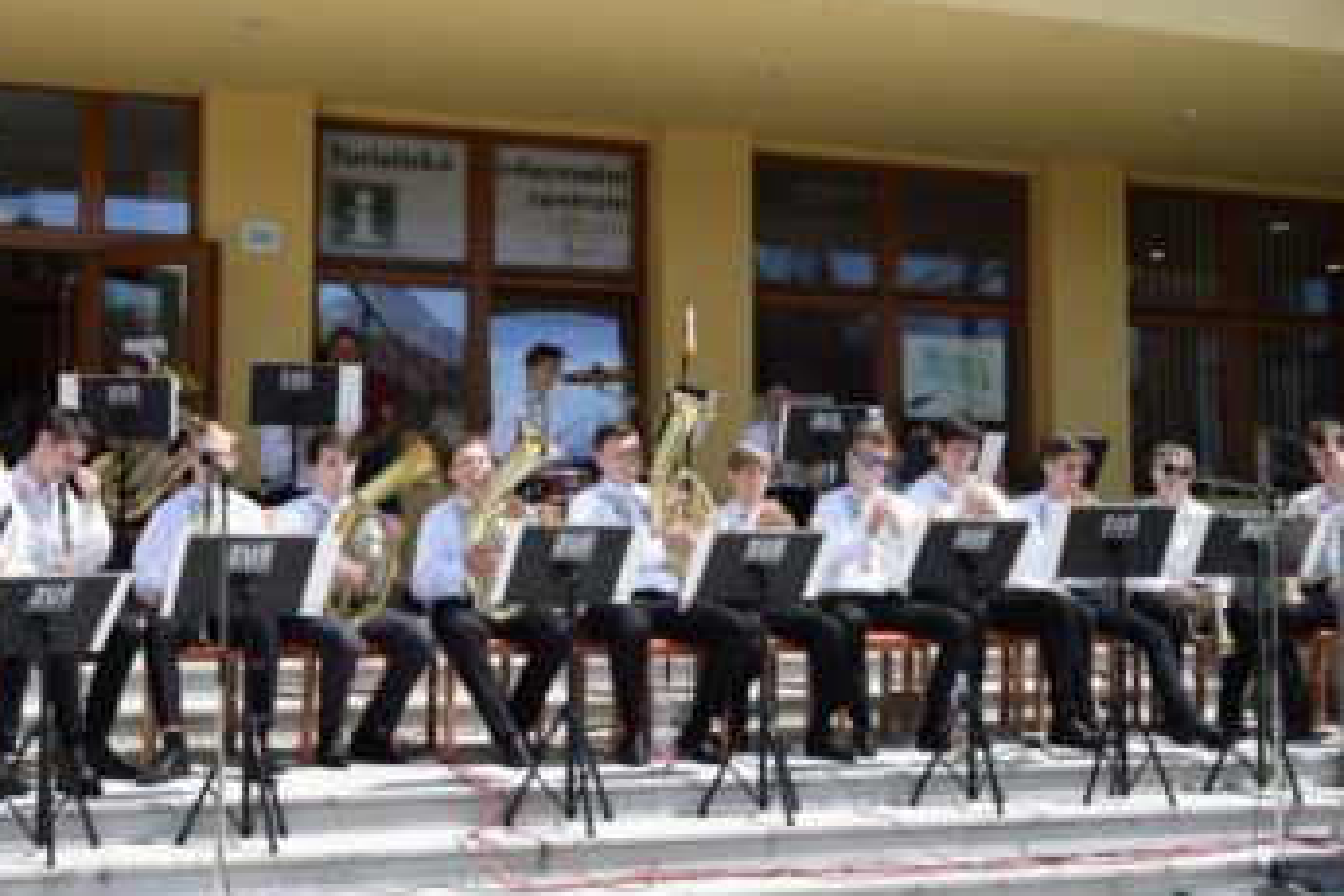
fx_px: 1967
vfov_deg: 25.6
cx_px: 582
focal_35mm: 53
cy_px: 364
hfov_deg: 37.7
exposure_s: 1/320
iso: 200
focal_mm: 25
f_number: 9
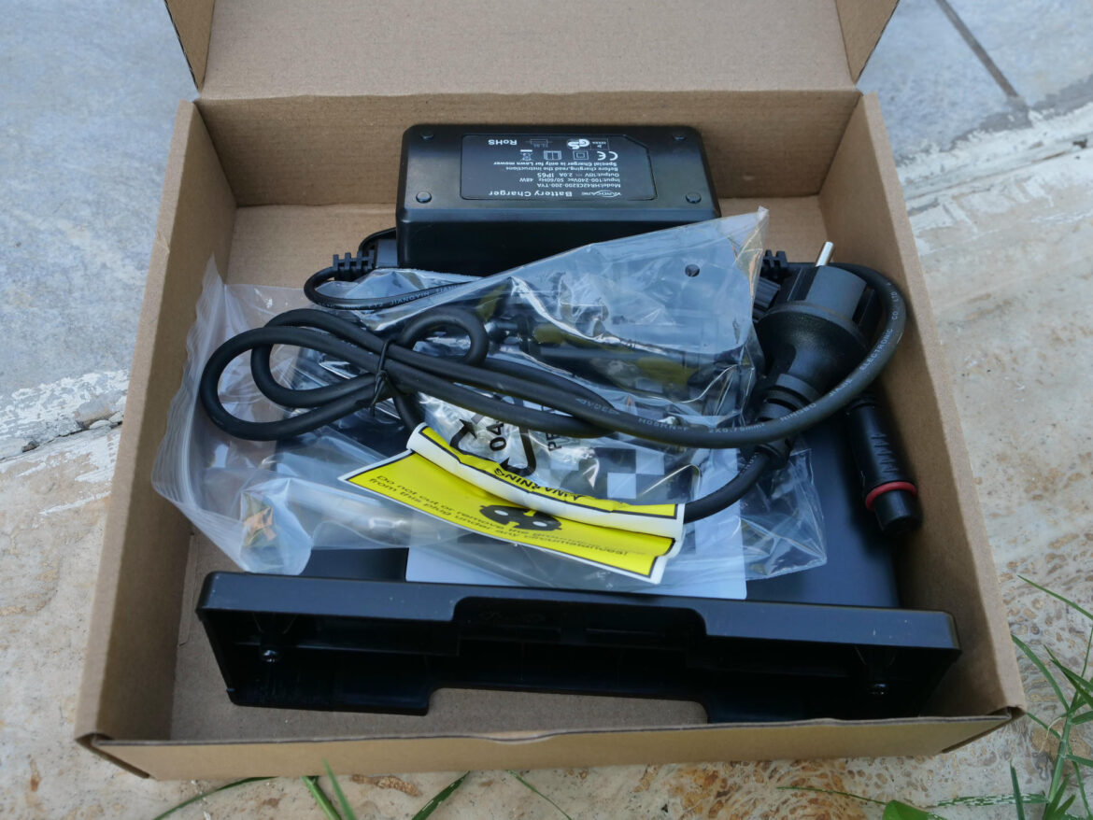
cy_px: 410
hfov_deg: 53.9
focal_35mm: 34
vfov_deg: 41.8
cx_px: 546
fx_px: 1074
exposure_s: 1/400
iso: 400
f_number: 5
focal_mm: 17
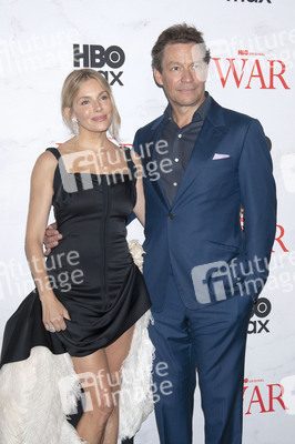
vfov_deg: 39.6
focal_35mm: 50
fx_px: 616
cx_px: 148
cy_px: 222
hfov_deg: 26.9
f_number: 5.6
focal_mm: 50
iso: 640
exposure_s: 1/200
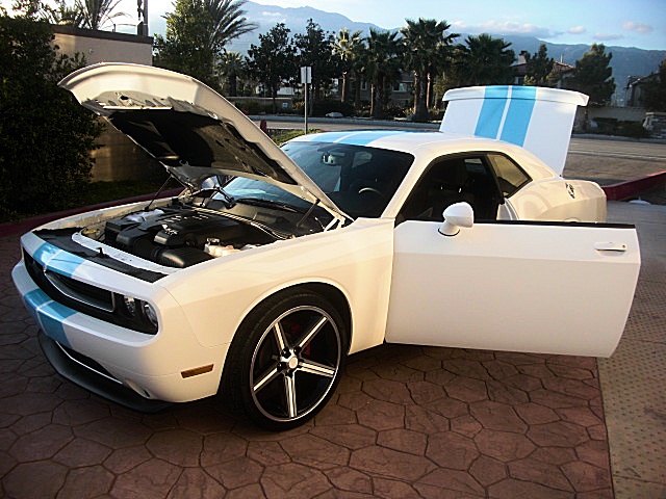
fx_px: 693
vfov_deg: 39.7
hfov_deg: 51.4
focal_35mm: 36
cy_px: 250
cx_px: 333
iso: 50
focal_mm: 6.3
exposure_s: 1/250
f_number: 2.8
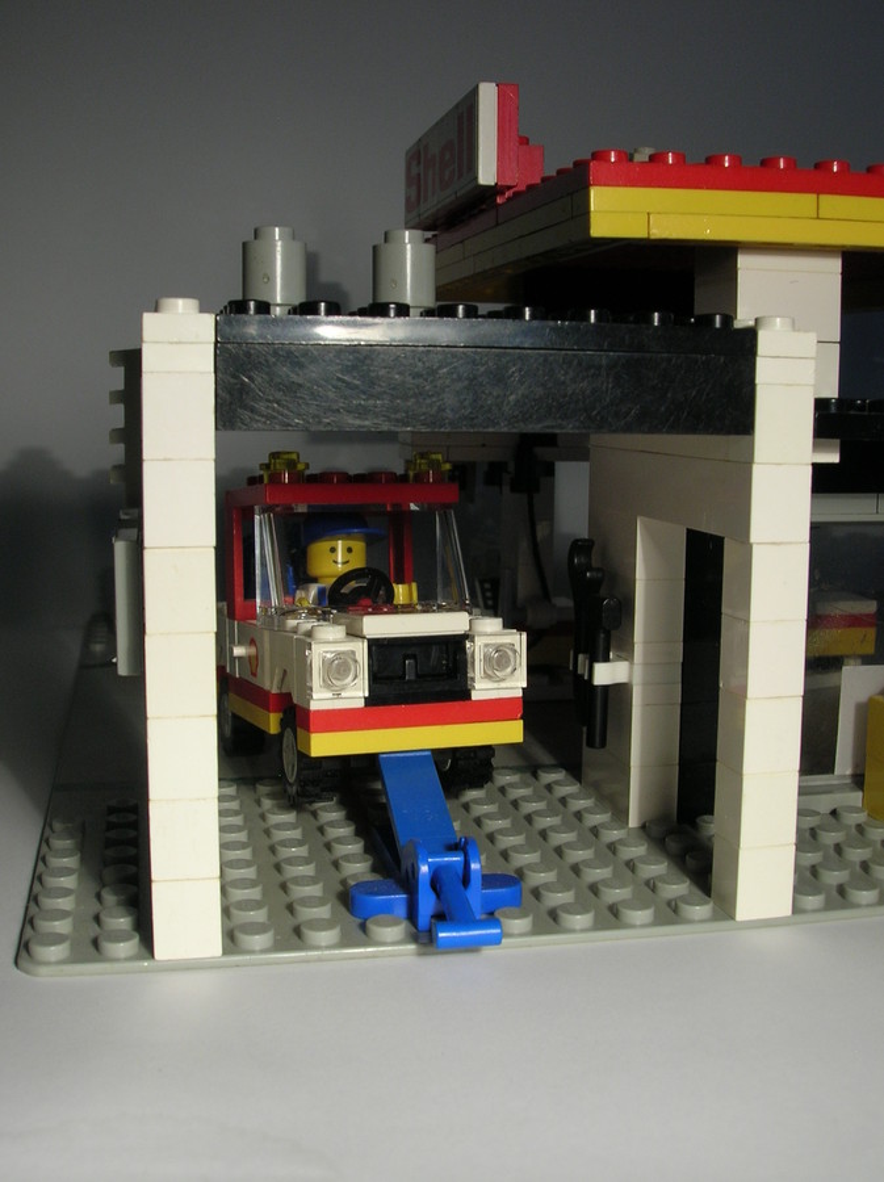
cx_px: 442
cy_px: 591
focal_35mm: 38
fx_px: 1296
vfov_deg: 49.0
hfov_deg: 37.7
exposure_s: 1/22.3
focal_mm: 6.4
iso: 50
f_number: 5
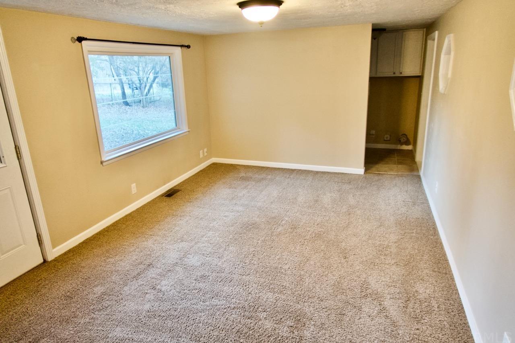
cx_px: 258
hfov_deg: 73.7
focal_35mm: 24
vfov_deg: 53.2
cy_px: 172
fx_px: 343
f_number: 2.8
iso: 400
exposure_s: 1/30
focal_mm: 9
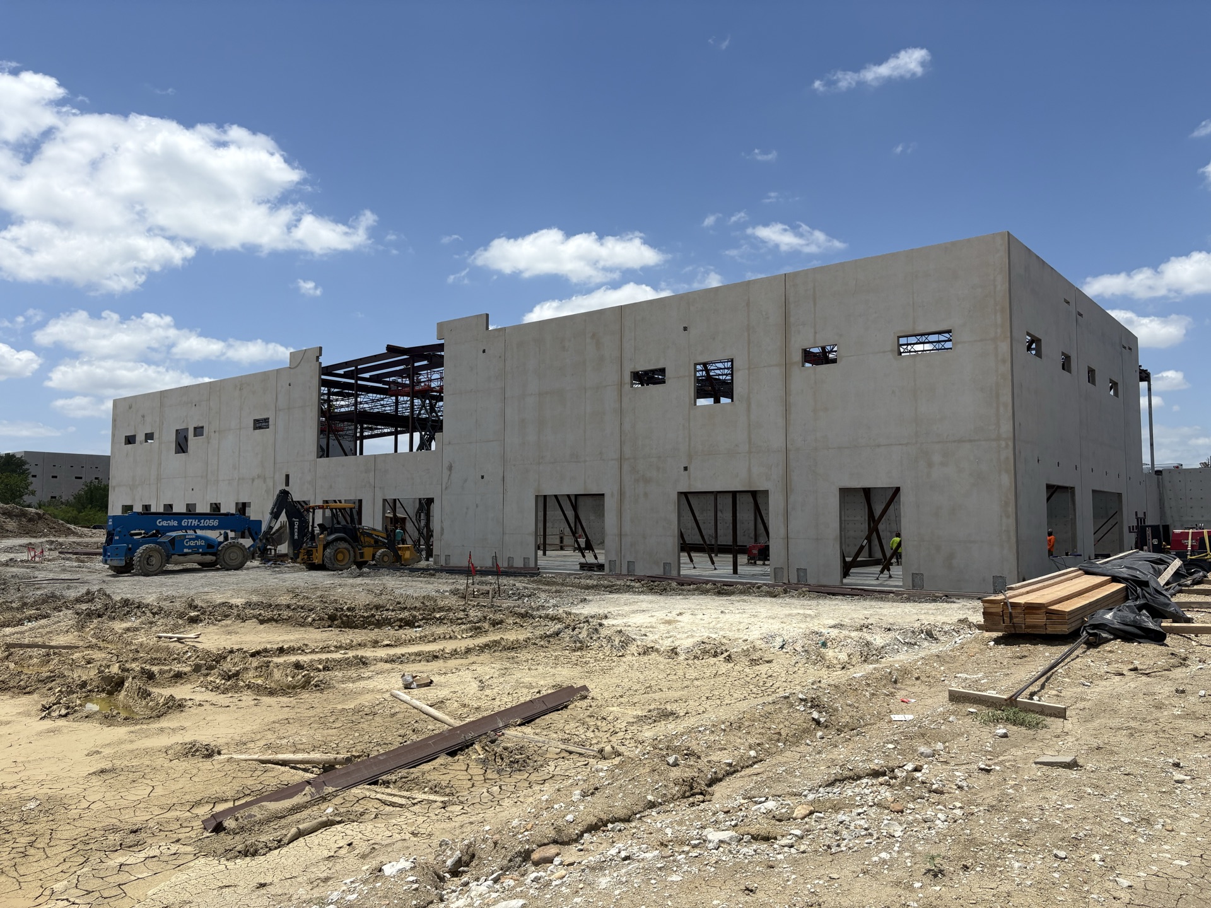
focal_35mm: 26
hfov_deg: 67.3
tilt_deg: +5.2
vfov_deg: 53.1
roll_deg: -0.5
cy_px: 454
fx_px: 910
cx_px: 606
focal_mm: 5.96
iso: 50
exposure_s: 1/5348
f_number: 1.6
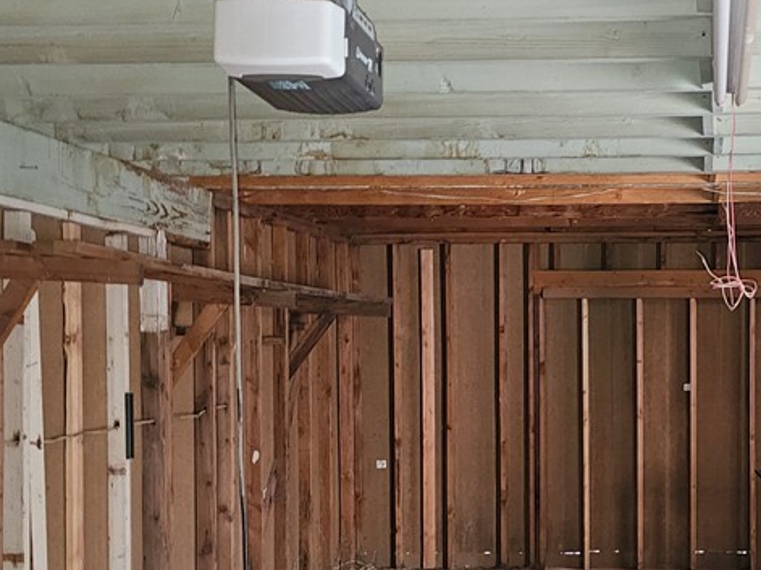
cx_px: 661
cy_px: 391
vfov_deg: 28.9
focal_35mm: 50
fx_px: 1099
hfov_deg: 36.2
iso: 320
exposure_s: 1/9.99
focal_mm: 6.3
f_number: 1.7
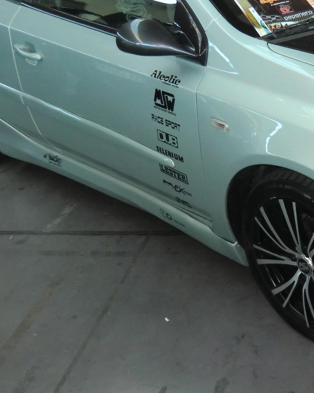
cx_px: 325
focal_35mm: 58
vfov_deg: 32.4
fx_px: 674
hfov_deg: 24.8
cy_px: 153
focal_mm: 5.2
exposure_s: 1/60
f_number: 3.5
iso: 400
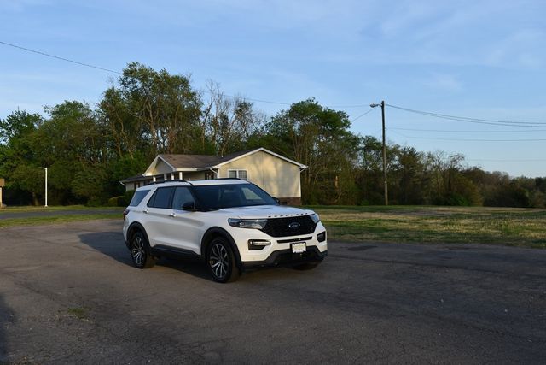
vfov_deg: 34.2
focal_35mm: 39
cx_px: 273
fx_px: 592
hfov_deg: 49.5
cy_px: 182
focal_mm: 26
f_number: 8
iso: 160
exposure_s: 1/250
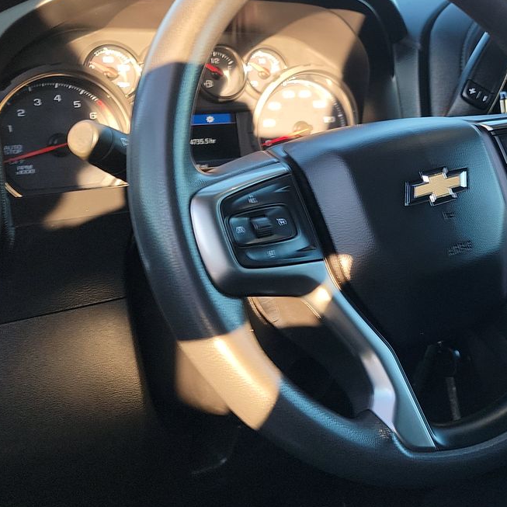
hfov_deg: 30.8
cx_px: 487
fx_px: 862
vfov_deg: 32.5
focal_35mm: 52
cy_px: 174
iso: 68
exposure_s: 1/59
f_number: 1.8
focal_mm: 6.7
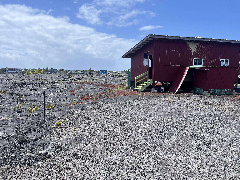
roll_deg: -0.7
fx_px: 180
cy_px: 90
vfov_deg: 53.1
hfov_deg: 67.3
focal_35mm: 26
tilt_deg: -5.7
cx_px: 120
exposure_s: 1/3413
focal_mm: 5.1
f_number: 1.6
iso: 50
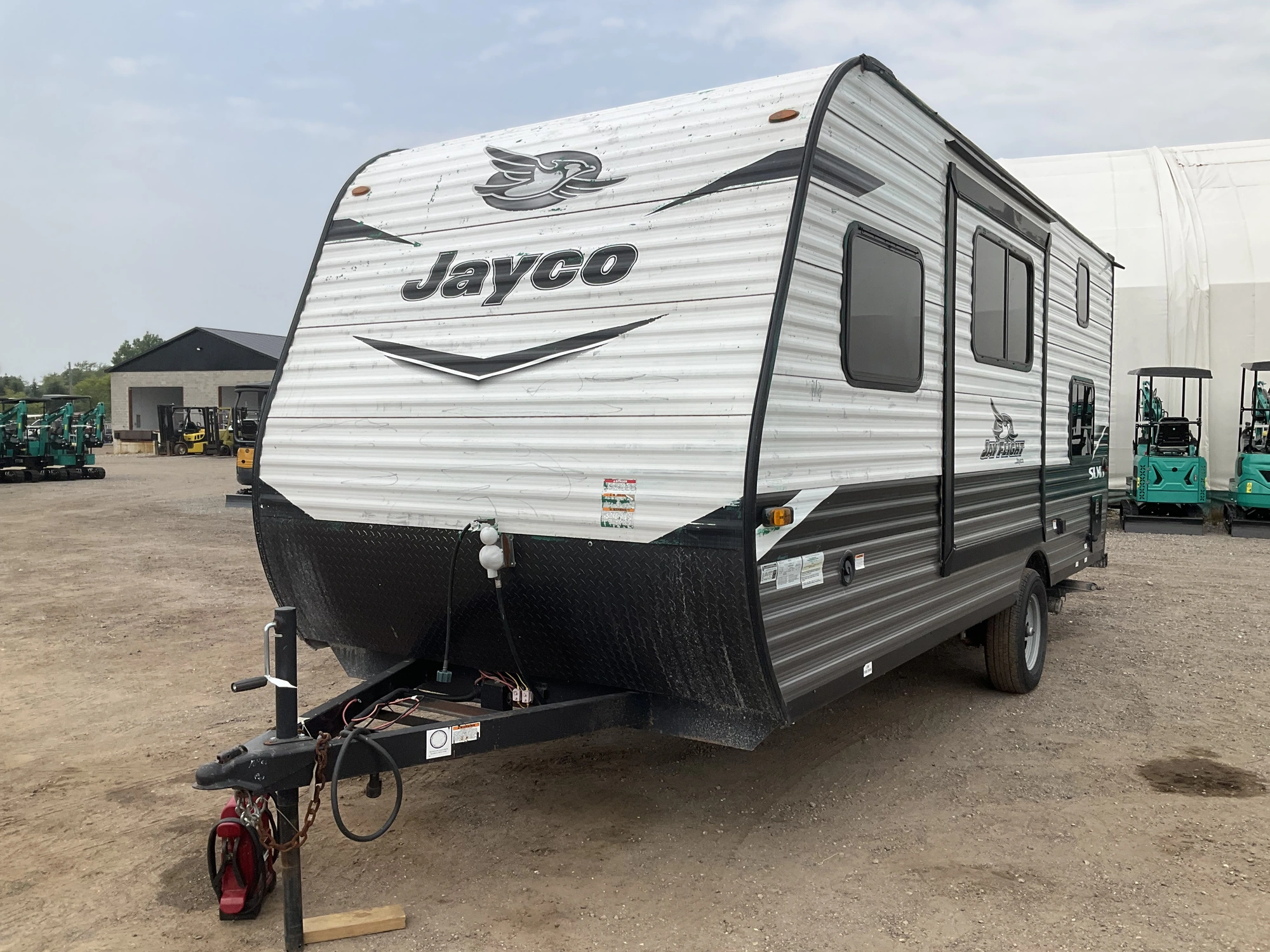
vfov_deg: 48.2
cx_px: 635
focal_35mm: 29
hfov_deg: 61.7
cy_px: 476
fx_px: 1064
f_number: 1.8
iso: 25
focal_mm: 3
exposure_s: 1/2227
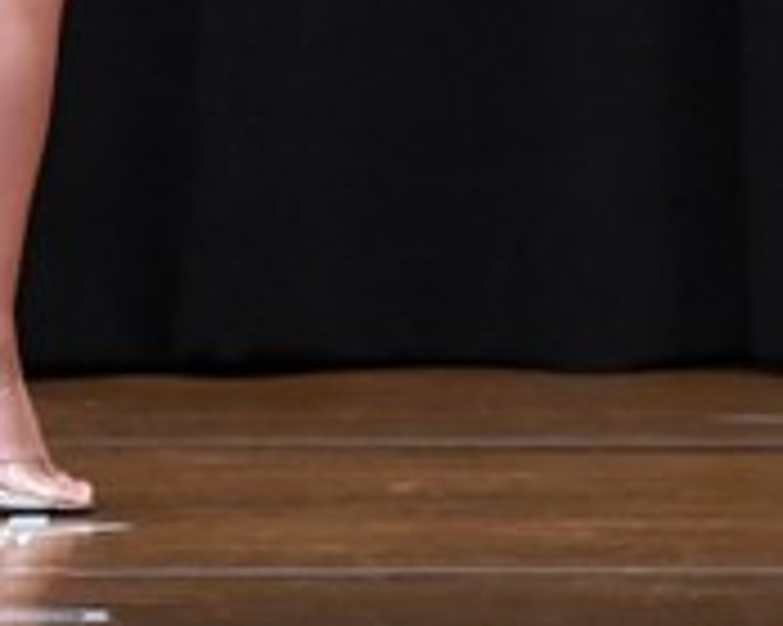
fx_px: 23277
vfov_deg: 1.5
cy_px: -450
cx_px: 29
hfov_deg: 1.9
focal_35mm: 1005
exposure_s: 1/400
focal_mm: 160
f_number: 5.6
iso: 6400
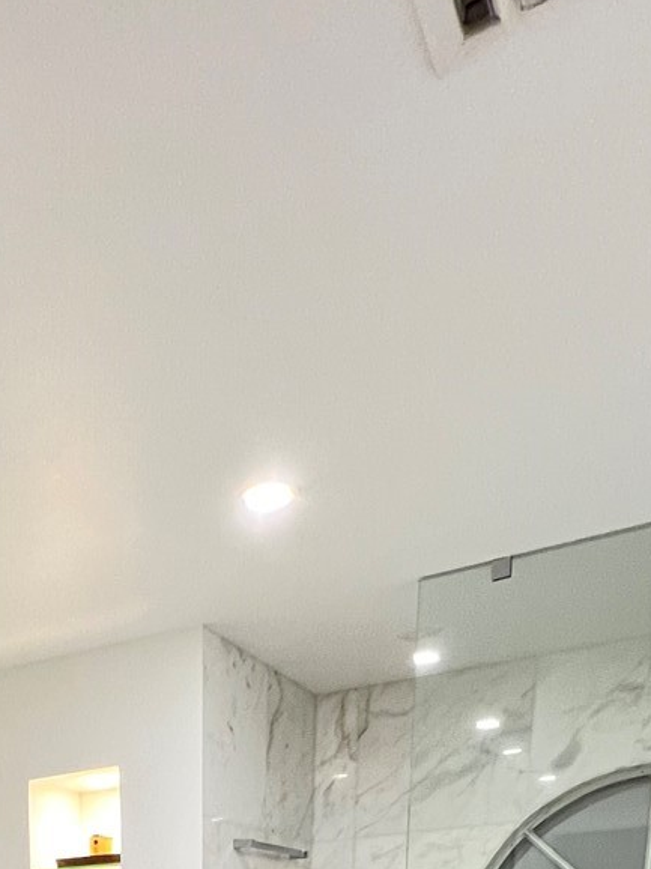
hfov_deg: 36.6
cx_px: 42
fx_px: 903
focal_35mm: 36
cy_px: 1186
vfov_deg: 33.4
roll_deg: +2.4
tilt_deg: -13.4
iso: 320
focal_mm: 1.57
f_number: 1.8
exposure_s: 1/60
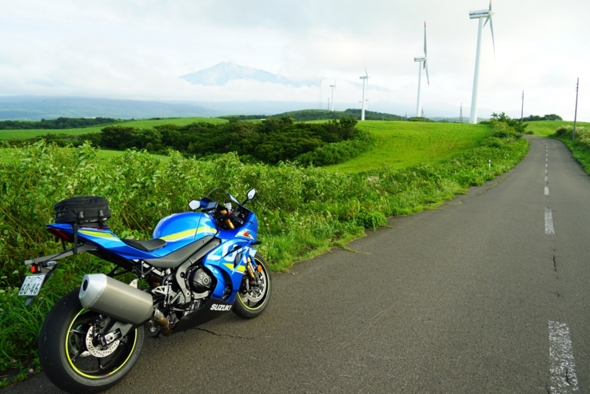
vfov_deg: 49.6
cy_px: 202
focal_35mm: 26
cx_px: 300
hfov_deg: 69.4
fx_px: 426
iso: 100
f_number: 5.6
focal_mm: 24
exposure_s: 1/80
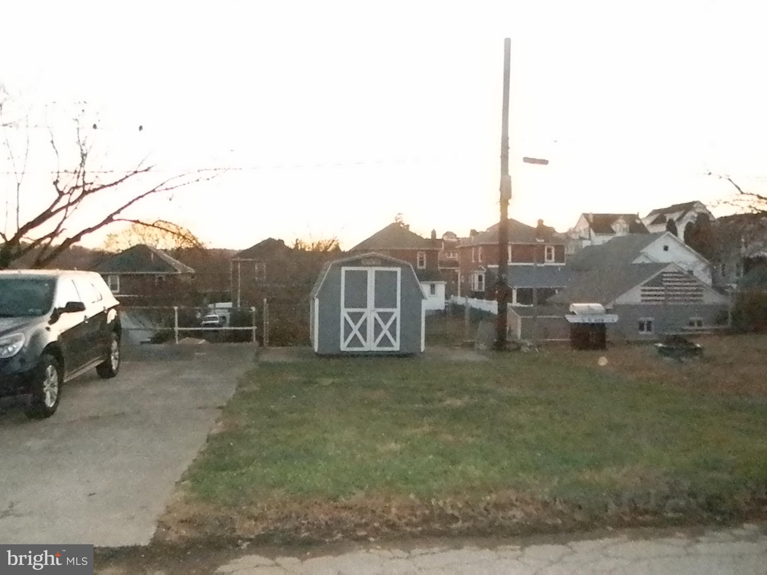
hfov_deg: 63.4
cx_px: 384
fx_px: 620
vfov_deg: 49.7
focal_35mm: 28
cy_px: 288
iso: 6400
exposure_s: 1/1000
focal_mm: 5
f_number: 7
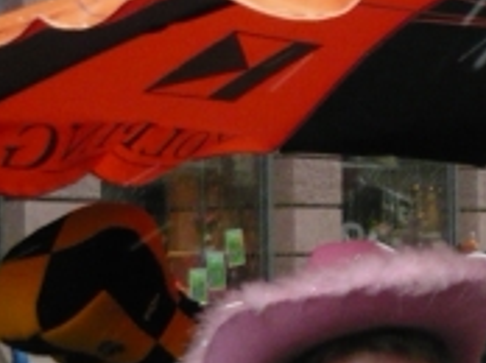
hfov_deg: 13.8
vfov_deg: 11.1
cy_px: 197
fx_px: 1865
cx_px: 776
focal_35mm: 133
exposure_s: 1/125
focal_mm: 5.5
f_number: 2.8
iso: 400
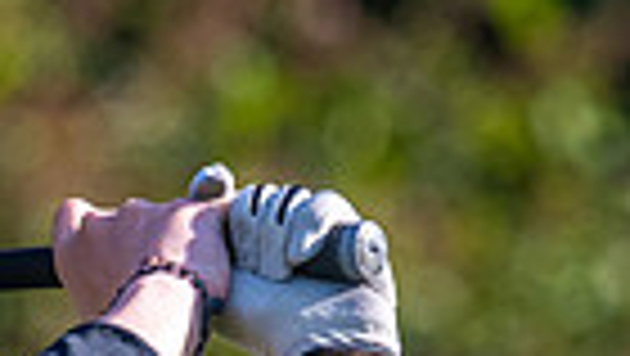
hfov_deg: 0.8
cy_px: 858
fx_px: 42513
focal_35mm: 2543
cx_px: -224
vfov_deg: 0.5
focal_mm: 300
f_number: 5.6
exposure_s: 1/640
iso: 200
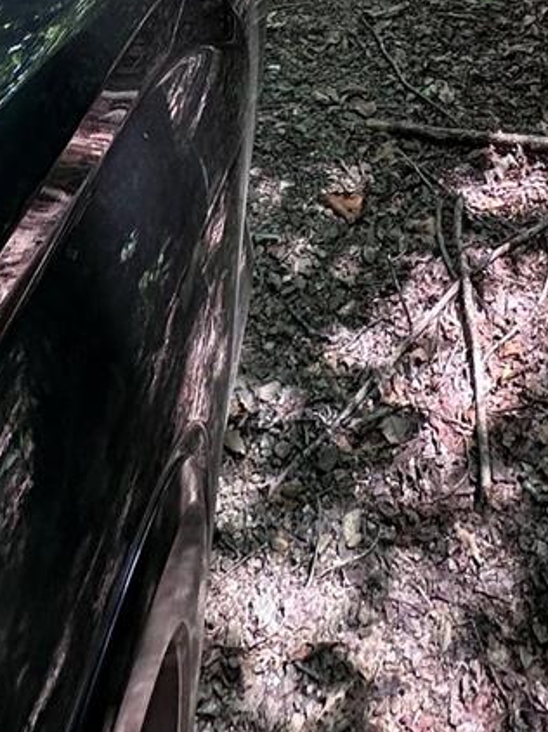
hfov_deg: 27.7
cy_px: -553
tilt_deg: -4.4
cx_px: 475
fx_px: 1078
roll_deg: -2.1
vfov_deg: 22.8
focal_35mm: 51
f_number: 2.2
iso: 40
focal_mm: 2.22
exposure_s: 1/133
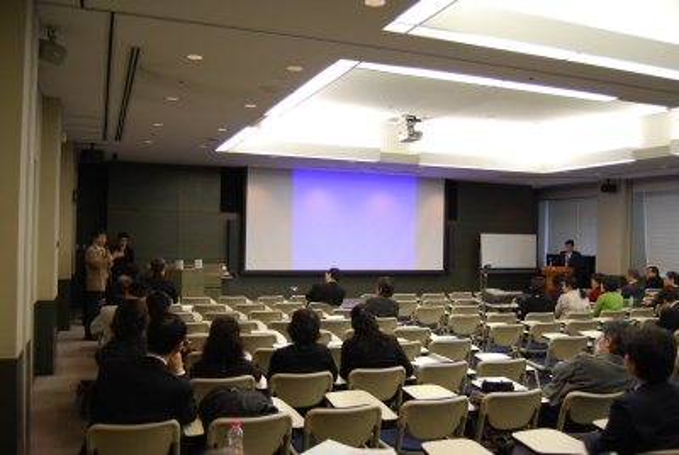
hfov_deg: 57.2
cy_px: 228
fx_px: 623
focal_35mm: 33
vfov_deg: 40.1
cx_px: 340
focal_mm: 22
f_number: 3.8
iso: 400
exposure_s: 1/20
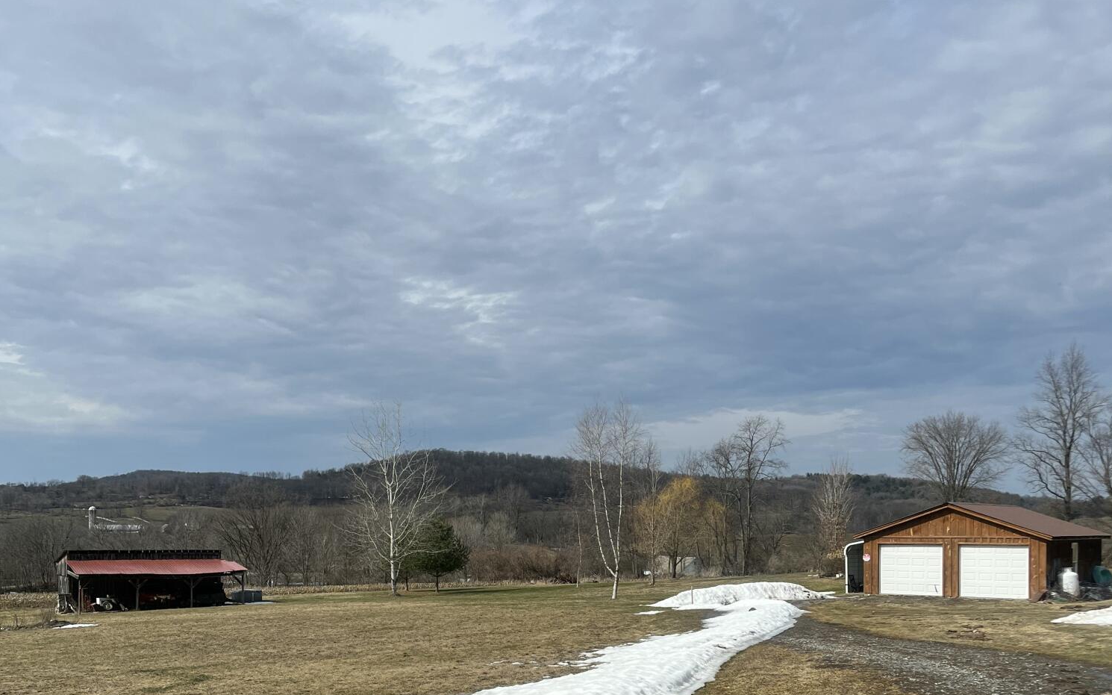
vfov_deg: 33.6
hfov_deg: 52.8
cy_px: 540
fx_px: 1121
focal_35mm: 37
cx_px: 558
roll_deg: +1.3
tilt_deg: -0.7
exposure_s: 1/7874
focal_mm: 5.1
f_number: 1.6
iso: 50
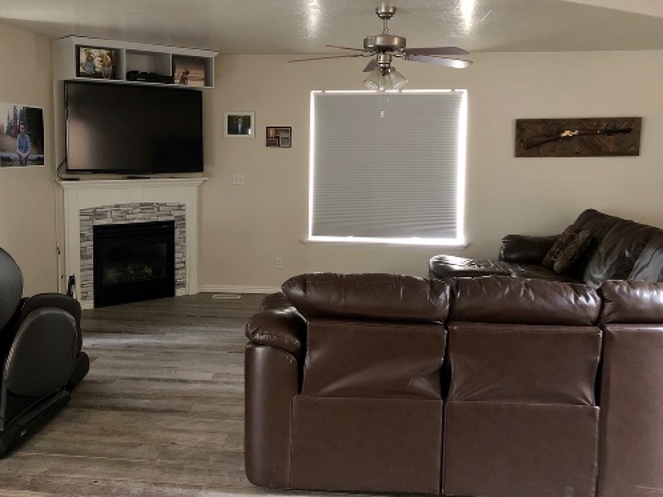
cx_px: 281
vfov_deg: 39.6
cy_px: 223
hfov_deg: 51.2
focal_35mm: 36
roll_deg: +0.3
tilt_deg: -6.7
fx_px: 689
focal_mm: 4
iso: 100
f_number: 1.8
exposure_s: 1/4
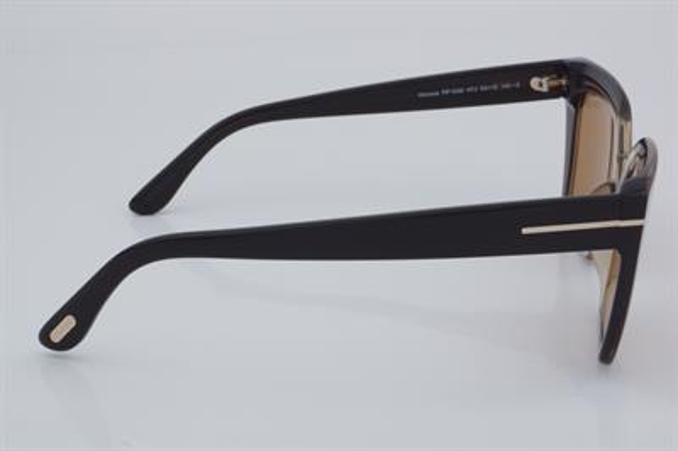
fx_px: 1411
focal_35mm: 75
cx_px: 339
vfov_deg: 18.2
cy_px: 226
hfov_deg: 27.0
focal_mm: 50
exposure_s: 1/4
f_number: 32
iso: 100
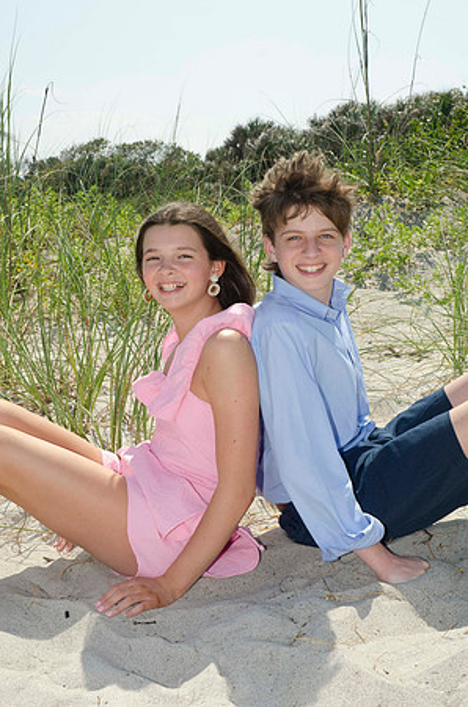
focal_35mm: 66
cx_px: 234
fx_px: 1293
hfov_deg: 20.5
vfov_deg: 30.6
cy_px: 354
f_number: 9
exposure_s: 1/250
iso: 100
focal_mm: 44
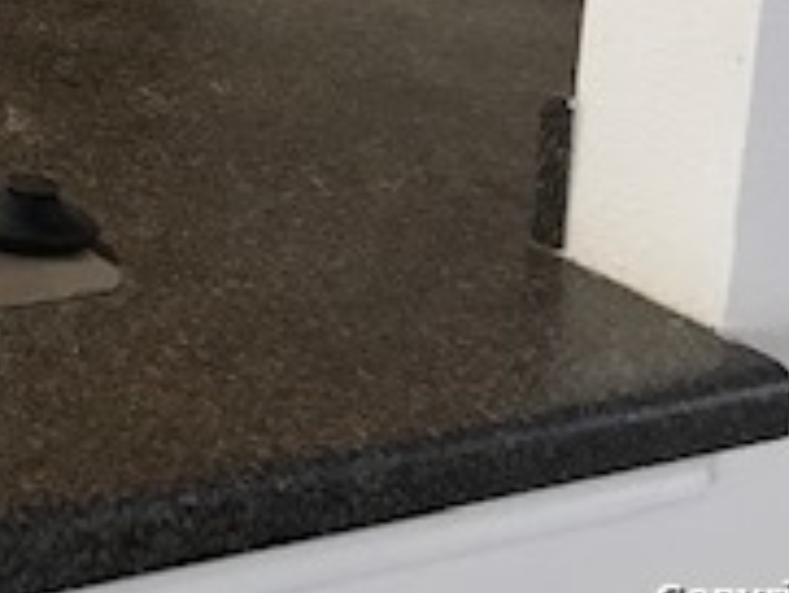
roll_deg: -2.4
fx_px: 2258
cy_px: -375
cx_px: -405
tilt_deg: -6.7
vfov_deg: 13.8
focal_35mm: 99
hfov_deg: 17.7
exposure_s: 1/15
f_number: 1.8
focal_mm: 3.99
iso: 40
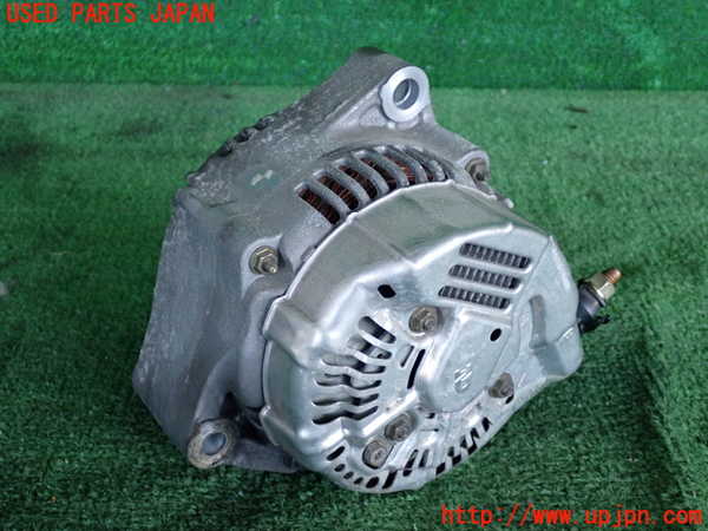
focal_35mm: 50
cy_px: 266
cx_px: 354
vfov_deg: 29.1
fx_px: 1023
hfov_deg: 38.2
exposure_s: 1/125
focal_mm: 9.01
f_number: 3.2
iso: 500
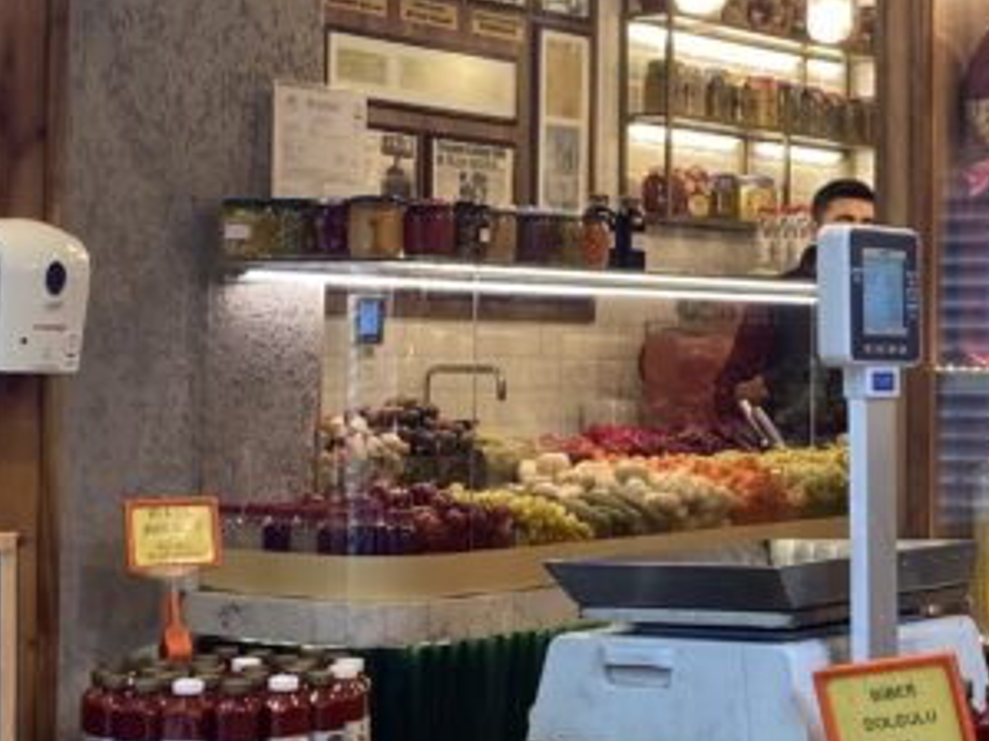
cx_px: 774
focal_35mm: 89
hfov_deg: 21.8
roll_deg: +0.3
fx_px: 2542
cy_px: 301
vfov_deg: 16.6
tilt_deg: +3.4
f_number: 1.8
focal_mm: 4.25
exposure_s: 1/100
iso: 50
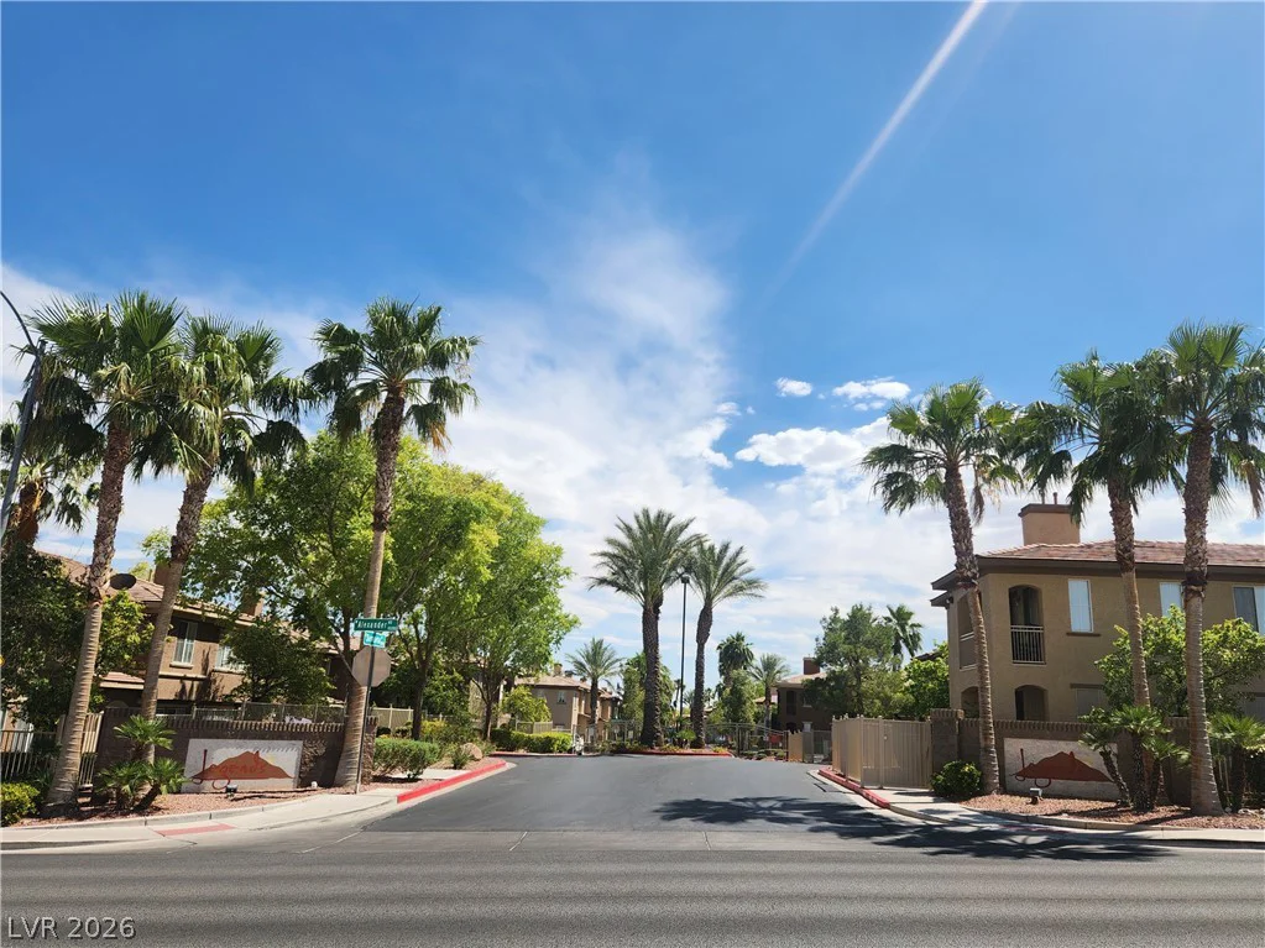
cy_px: 474
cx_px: 632
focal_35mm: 23
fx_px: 840
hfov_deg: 73.9
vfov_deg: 58.9
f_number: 1.8
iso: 20
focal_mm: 5.4
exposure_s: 1/2500
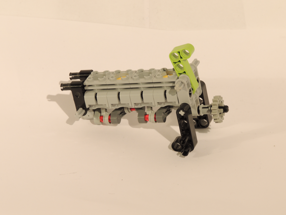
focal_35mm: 170
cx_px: 143
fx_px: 1405
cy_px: 108
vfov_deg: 8.7
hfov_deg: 11.6
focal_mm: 30.3
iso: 100
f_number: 6.3
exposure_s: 1/2.5
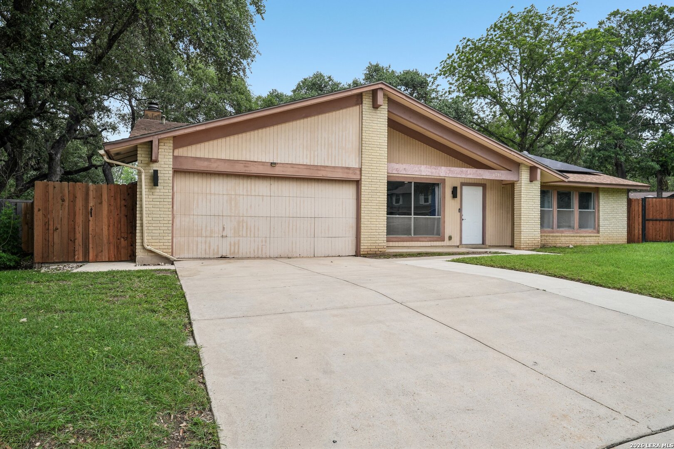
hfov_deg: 73.7
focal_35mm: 24
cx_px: 337
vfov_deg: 53.1
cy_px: 224
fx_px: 449
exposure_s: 1/500
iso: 200
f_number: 8
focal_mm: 24
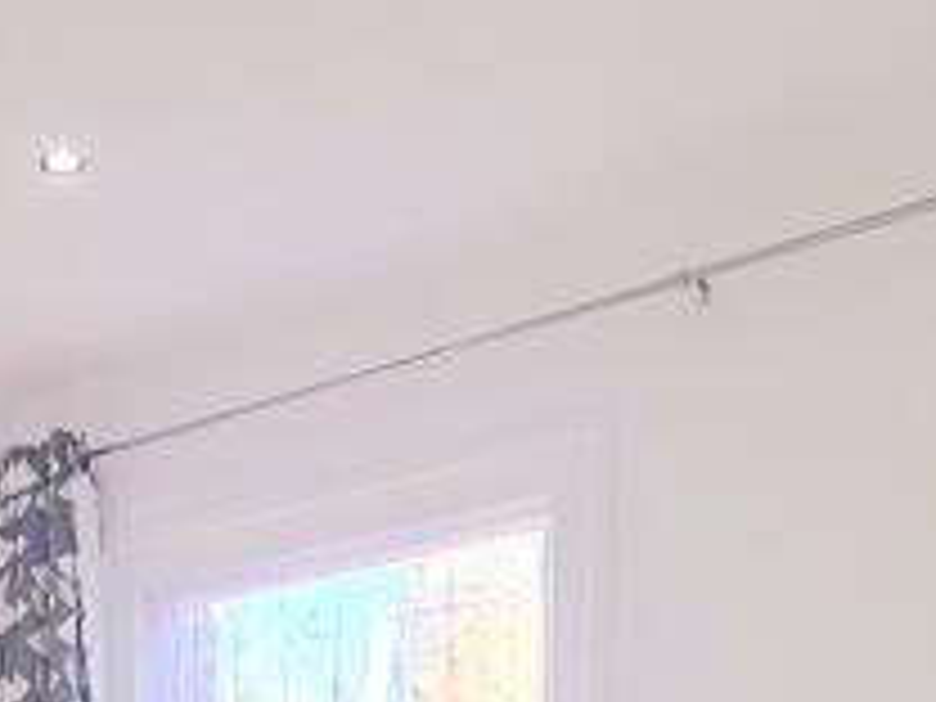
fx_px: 1731
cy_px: 1107
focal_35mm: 64
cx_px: -45
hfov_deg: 28.1
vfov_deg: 19.4
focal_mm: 2.22
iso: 125
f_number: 2.2
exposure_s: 1/100
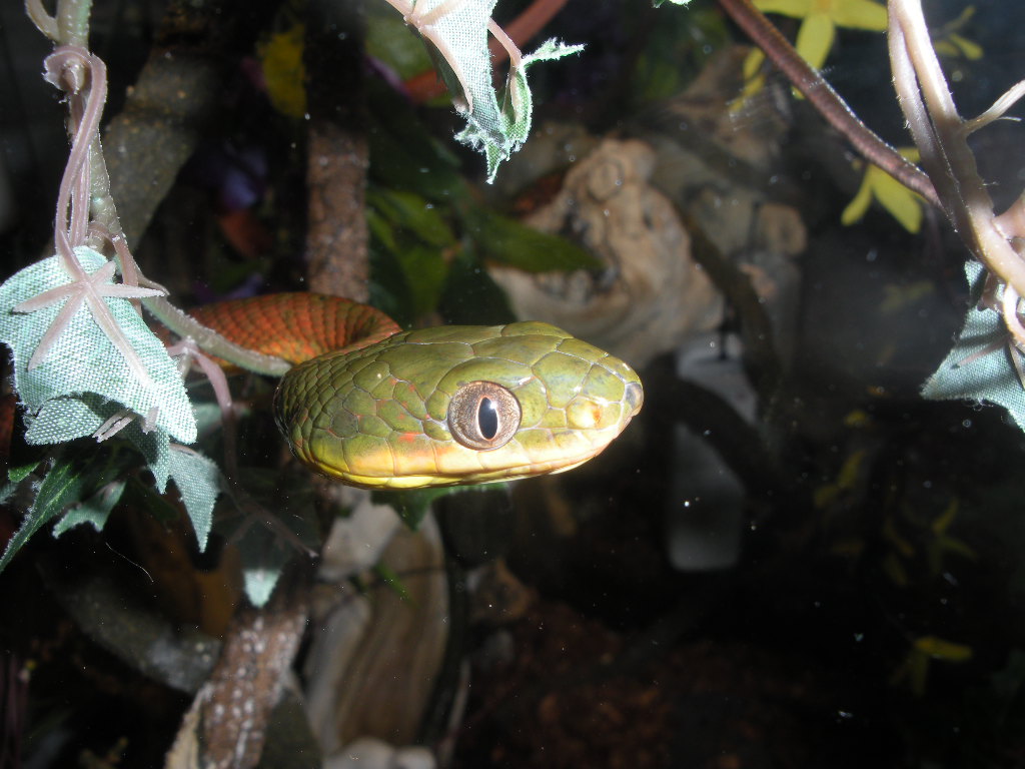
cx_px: 512
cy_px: 384
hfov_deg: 51.4
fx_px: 1066
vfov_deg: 39.7
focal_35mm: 36
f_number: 5.6
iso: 64
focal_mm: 6.3
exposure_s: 1/60
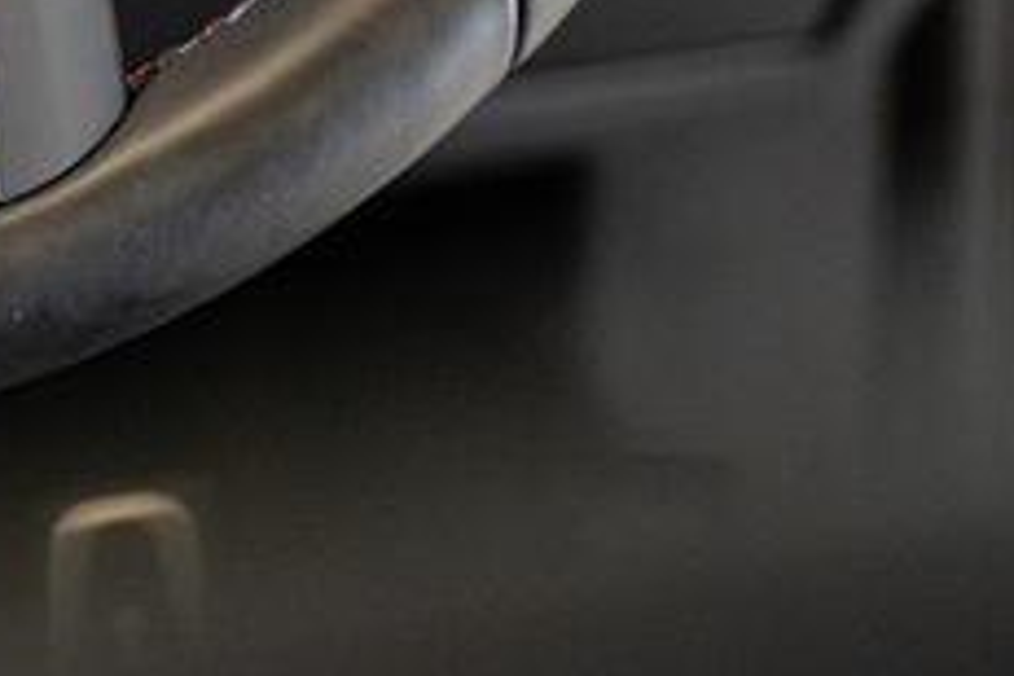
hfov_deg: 8.4
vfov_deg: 5.5
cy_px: -667
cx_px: -204
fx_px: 6872
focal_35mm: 244
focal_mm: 55
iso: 1600
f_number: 2.8
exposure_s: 1/125
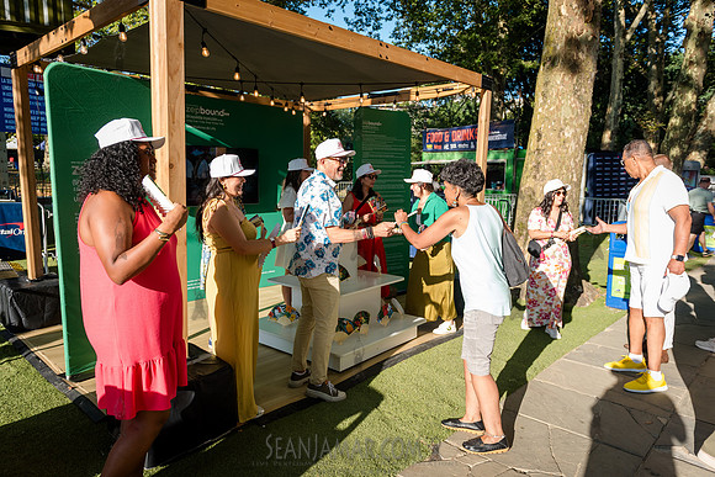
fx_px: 482
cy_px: 238
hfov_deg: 73.2
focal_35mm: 24
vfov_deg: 52.7
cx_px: 358
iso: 500
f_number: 3.5
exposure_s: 1/1250
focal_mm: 24
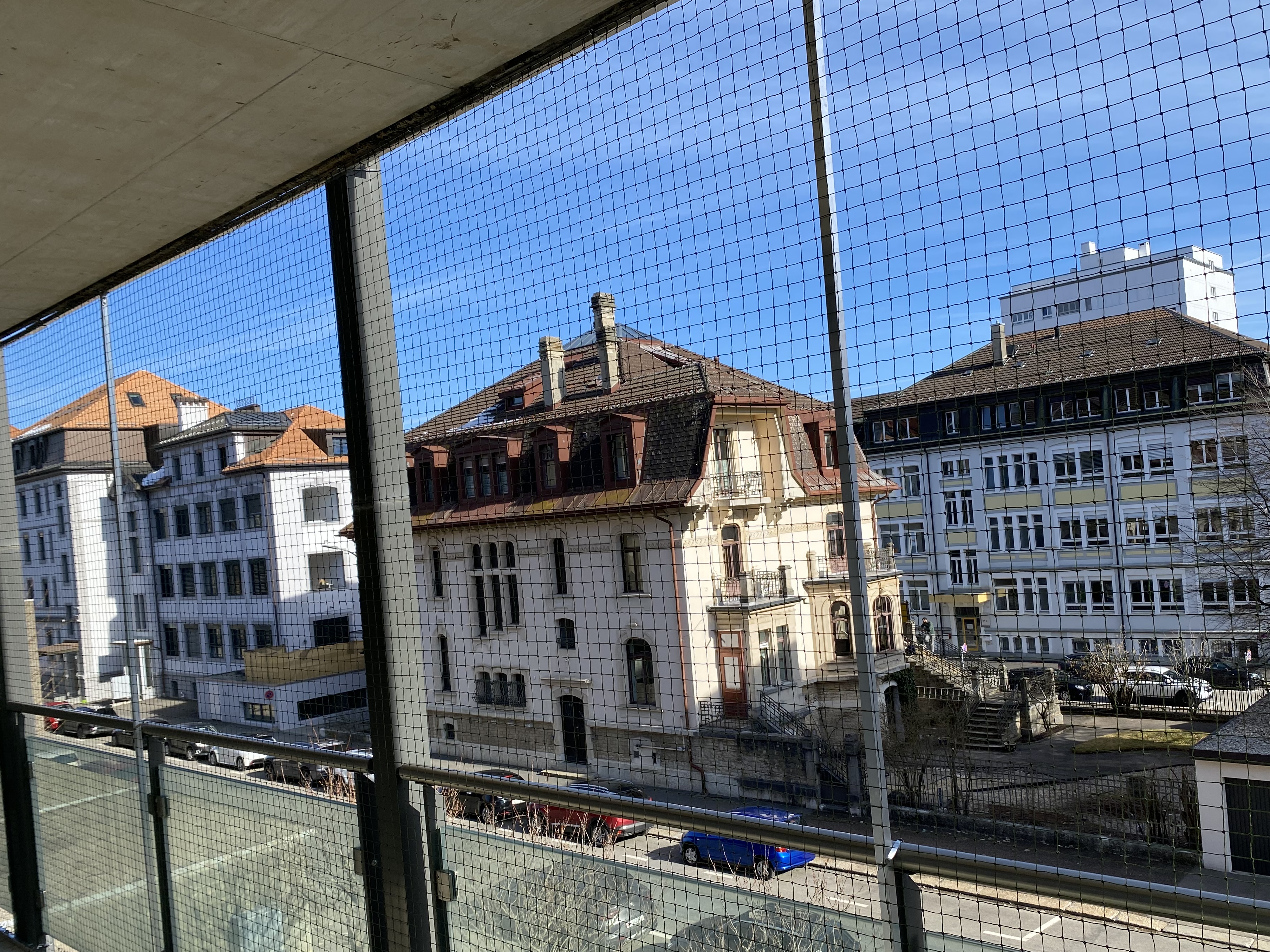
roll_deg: +4.6
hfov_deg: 61.5
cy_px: 524
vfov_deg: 48.2
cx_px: 705
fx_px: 1064
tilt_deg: +2.1
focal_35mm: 29
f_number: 1.8
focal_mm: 4.25
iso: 32
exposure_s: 1/1866
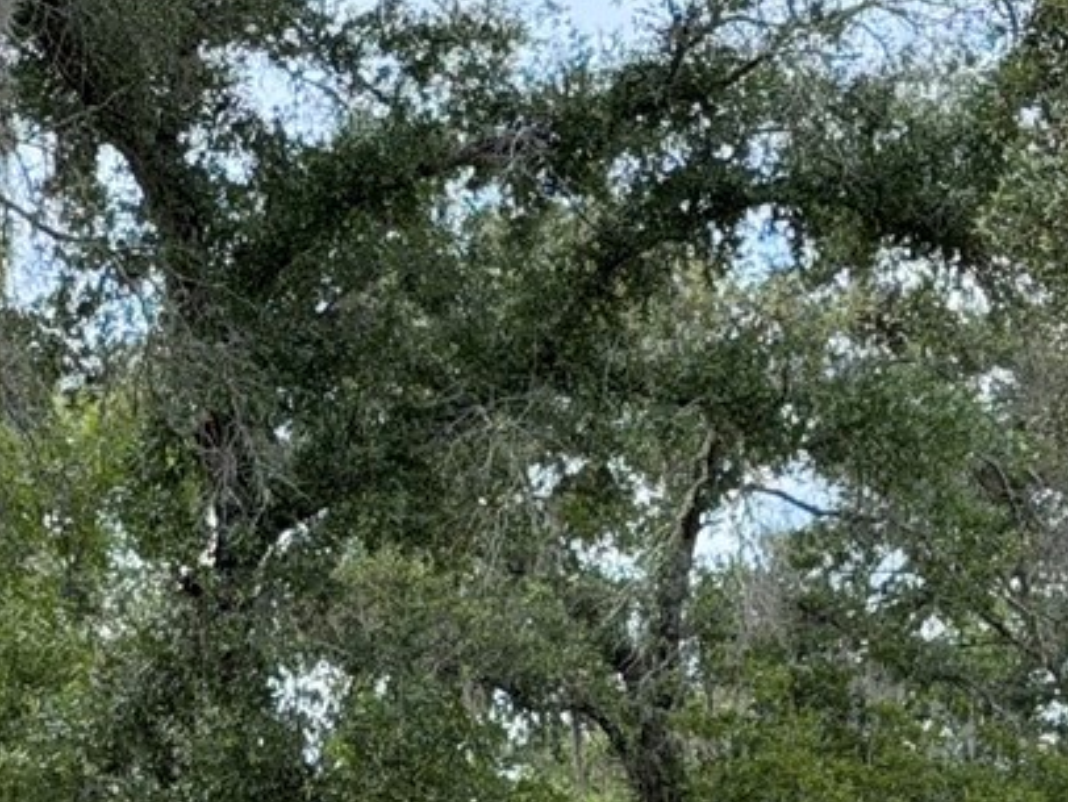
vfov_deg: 7.8
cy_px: 997
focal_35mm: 189
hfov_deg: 10.5
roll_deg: +1.8
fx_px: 5835
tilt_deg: +1.3
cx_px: 545
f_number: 1.78
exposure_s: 1/1167
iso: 100
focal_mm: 6.76
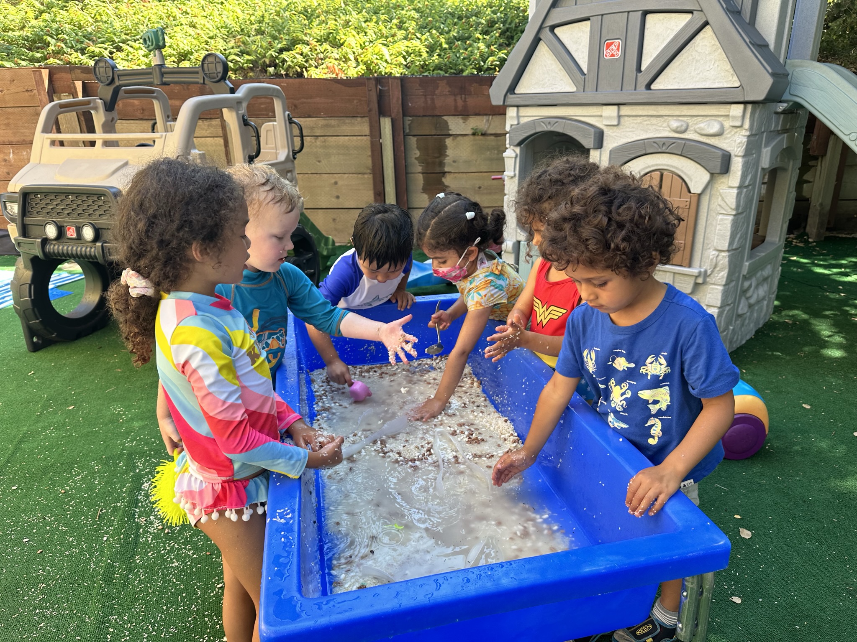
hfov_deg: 71.6
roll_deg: +0.8
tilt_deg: -22.0
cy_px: 321
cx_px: 428
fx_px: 594
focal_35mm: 24
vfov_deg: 56.8
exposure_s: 1/183
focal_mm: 6.86
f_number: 1.78
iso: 64
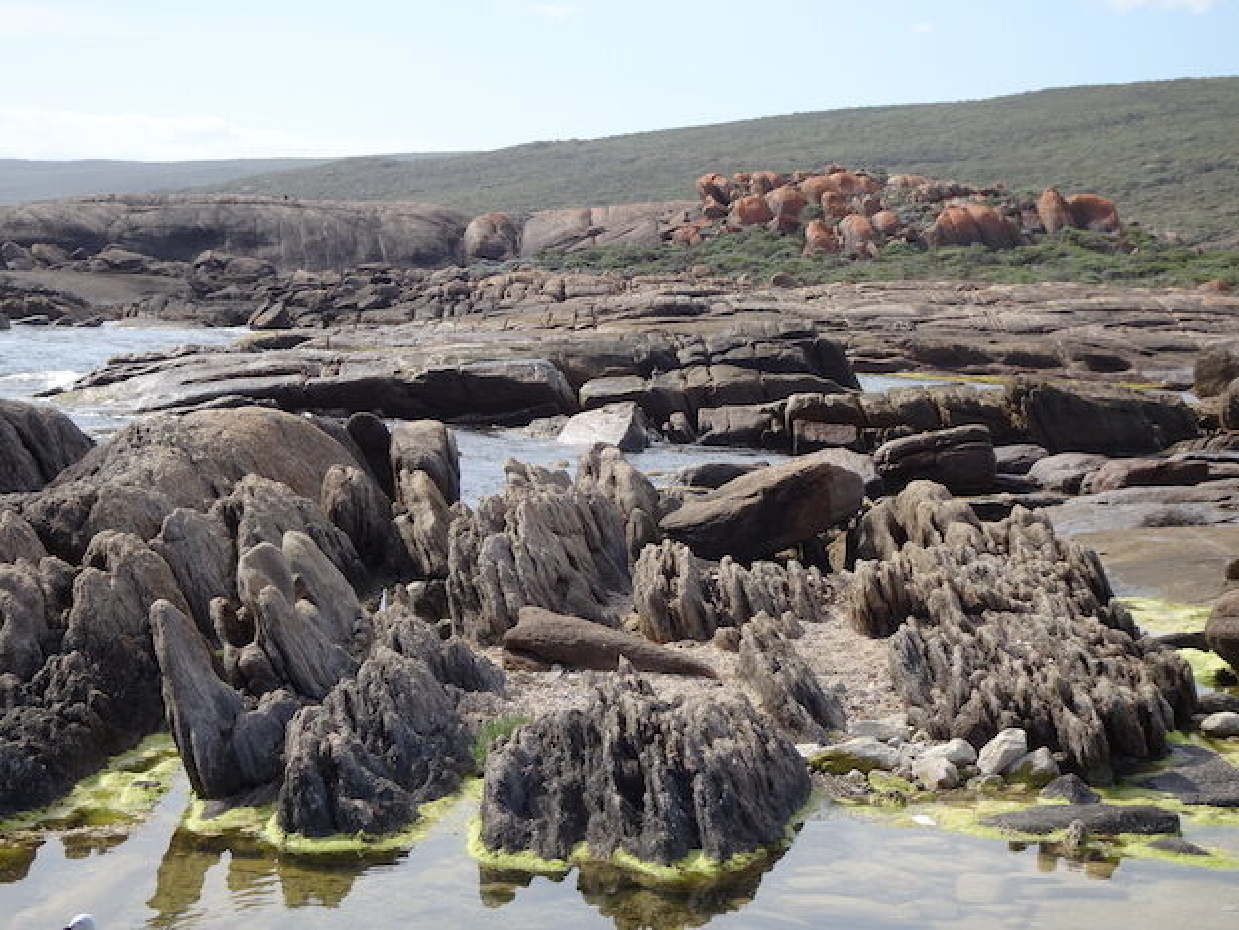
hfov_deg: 27.8
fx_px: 2506
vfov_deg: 21.0
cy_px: 465
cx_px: 620
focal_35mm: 70
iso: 80
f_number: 5
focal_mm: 12.01
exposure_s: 1/400
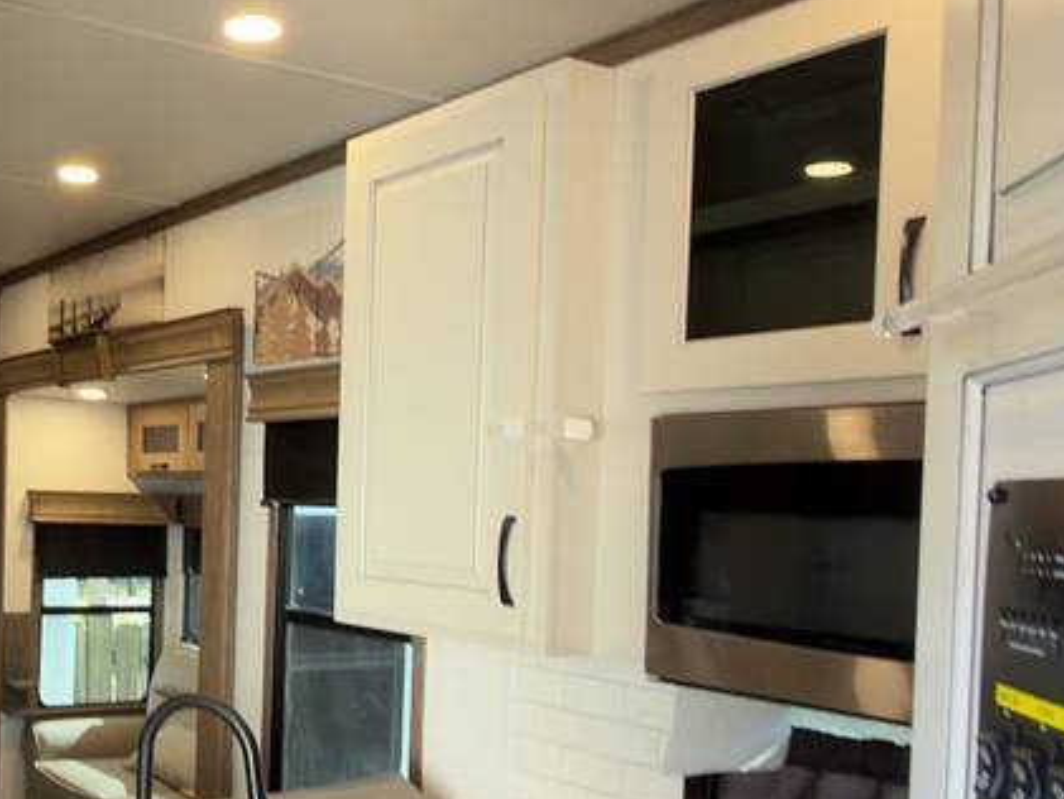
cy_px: 523
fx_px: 1168
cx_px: 94
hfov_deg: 44.3
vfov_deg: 37.4
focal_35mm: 38
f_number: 2.2
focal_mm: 2.22
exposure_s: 1/29
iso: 80
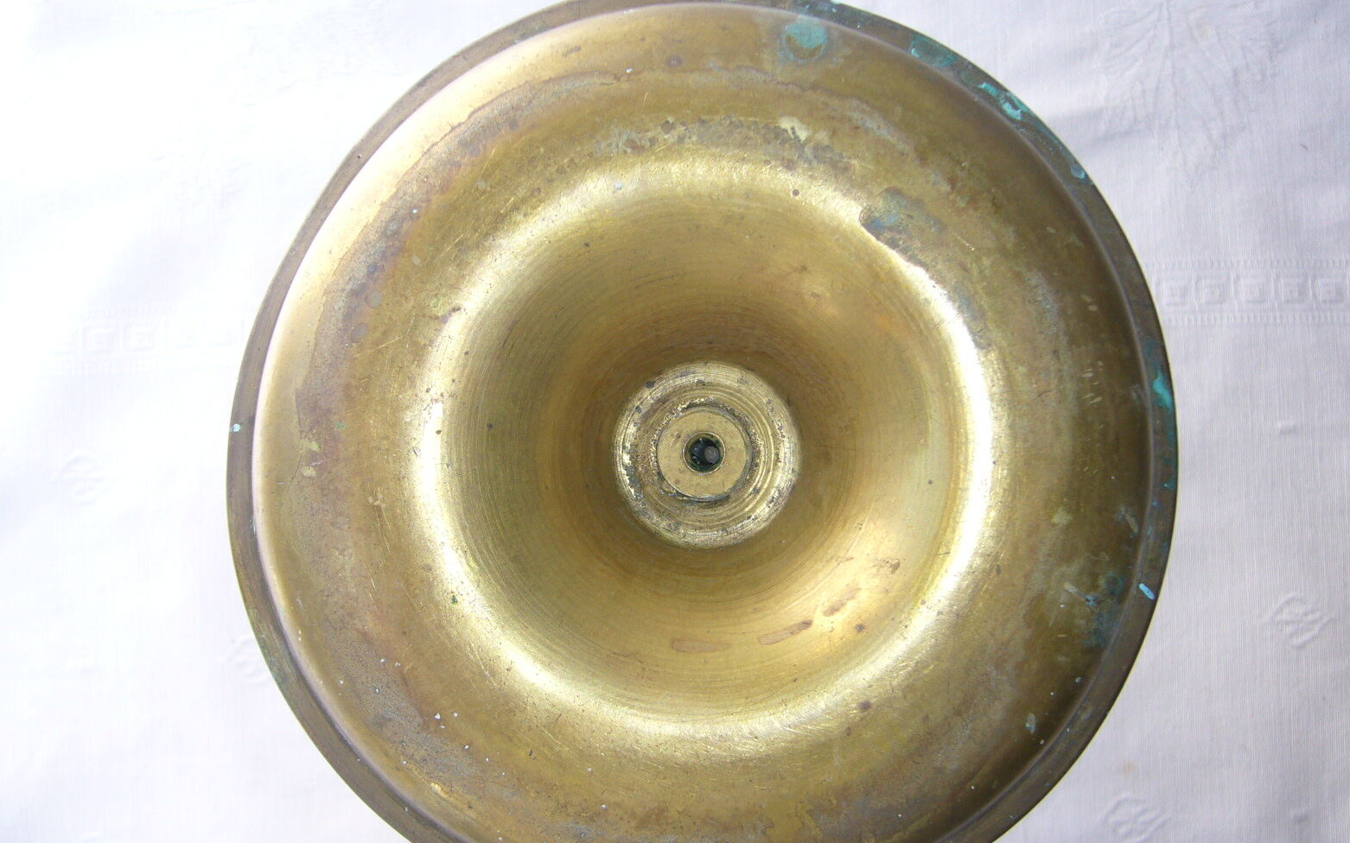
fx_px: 1398
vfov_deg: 33.5
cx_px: 691
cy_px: 472
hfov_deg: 51.5
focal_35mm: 38
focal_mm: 5.8
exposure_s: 1/125
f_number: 2.8
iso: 80
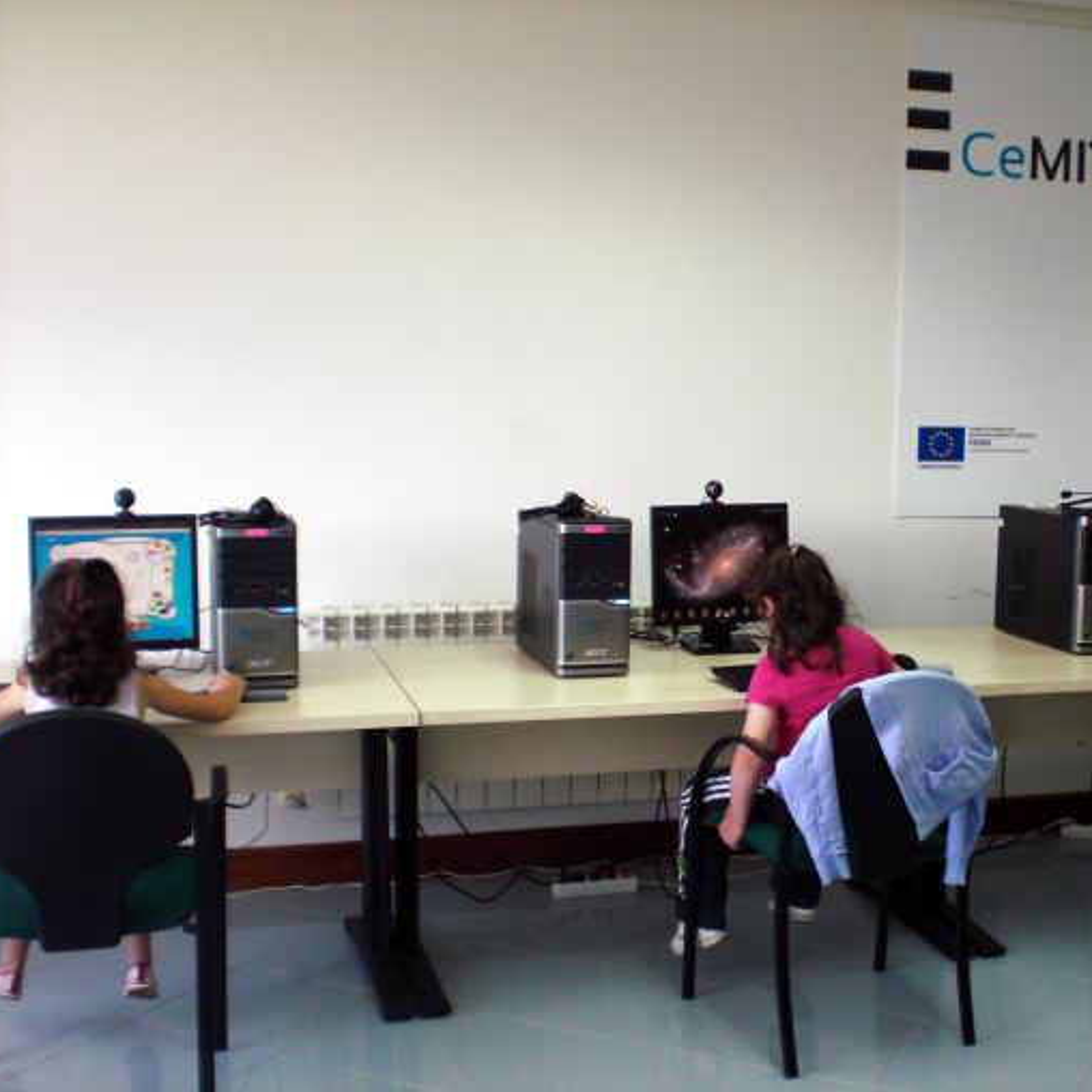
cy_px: 546
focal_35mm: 45
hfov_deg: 37.2
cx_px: 707
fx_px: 1606
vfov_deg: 37.6
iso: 200
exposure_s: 1/80
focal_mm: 6.3
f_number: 3.1
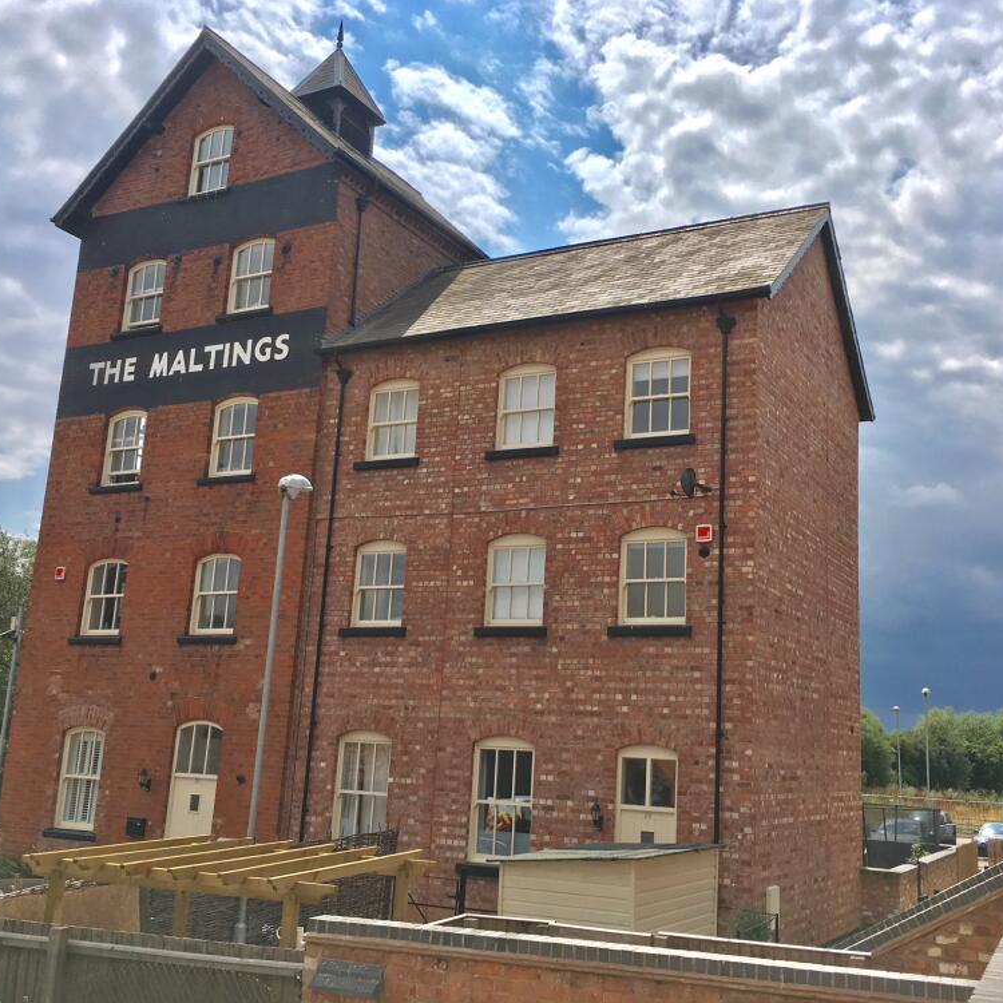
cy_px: 491
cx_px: 558
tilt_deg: +12.2
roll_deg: -2.4
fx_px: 1147
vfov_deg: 47.2
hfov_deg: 47.1
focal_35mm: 35
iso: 25
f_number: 2.2
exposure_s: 1/2849
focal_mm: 4.15
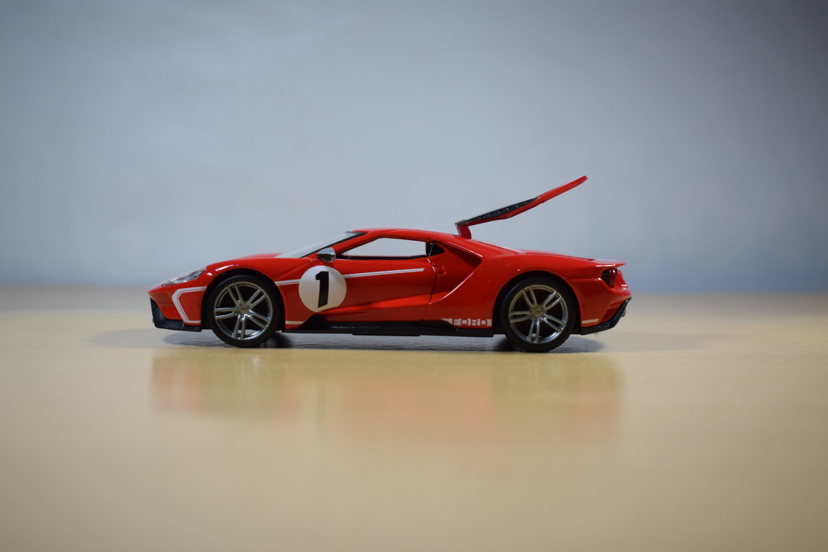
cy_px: 276
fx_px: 1242
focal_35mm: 54
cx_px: 414
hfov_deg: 36.9
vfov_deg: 25.1
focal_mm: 36
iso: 1100
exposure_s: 1/500
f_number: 4.8
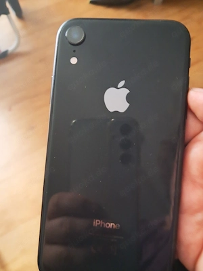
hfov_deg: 51.4
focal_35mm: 27
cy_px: 136
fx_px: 211
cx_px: 102
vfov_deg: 65.3
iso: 1600
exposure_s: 1/10
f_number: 1.8
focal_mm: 4
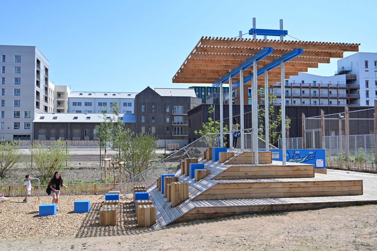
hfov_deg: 54.5
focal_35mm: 35
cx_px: 188
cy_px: 126
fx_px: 366
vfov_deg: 37.8
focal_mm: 35
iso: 400
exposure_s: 1/2500
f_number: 5
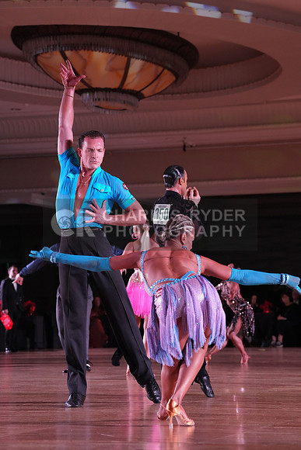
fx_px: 1454
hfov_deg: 11.8
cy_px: 225
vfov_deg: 17.6
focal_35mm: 116
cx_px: 150
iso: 5000
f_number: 5.6
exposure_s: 1/250
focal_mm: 116
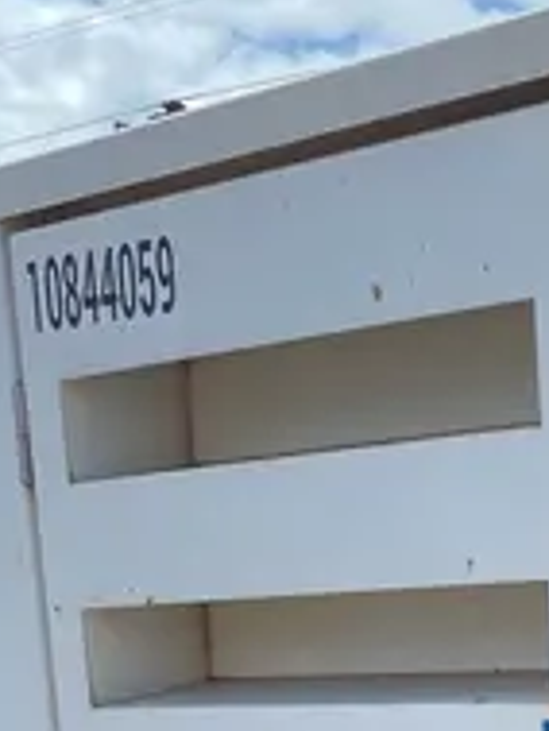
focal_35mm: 101
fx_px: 2133
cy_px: 1100
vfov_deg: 17.5
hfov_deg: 13.6
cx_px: 893
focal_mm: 4.25
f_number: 1.8
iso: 32
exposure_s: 1/2268
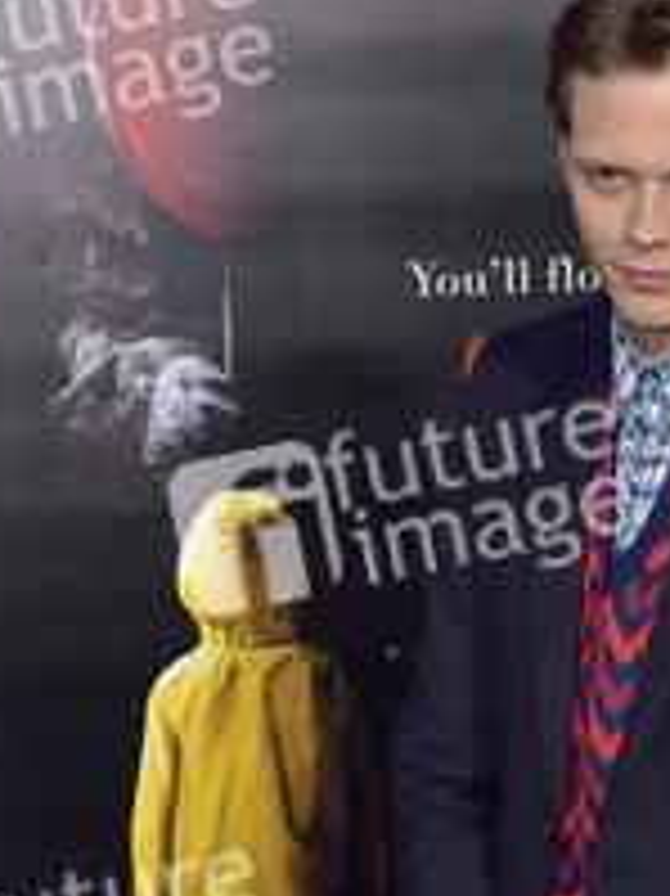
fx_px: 3100
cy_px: 734
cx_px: 533
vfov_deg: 16.3
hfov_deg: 12.3
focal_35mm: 120
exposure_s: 1/320
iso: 640
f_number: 6.3
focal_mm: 62
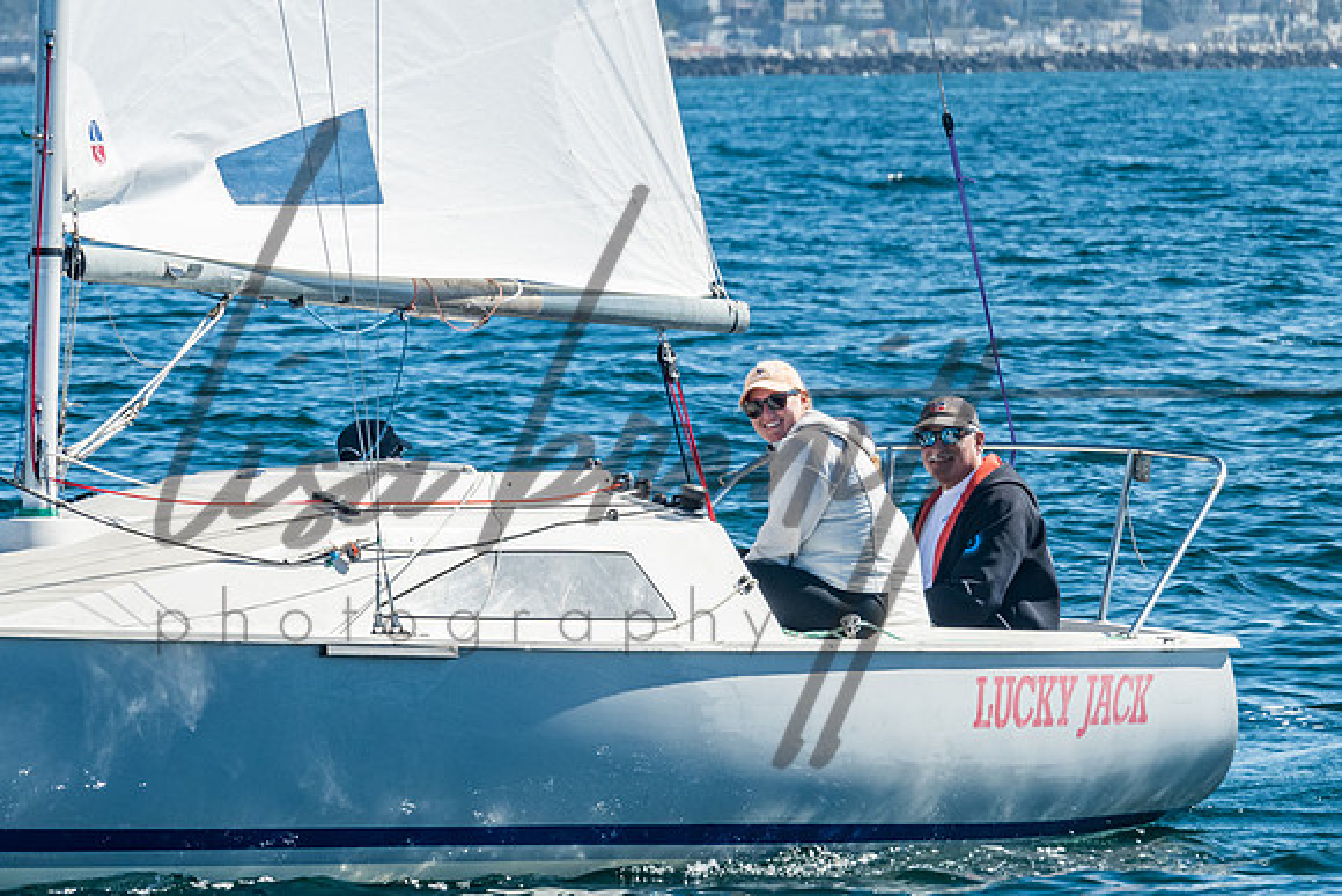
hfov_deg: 5.2
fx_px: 14692
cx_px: 847
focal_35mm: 394
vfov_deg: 3.5
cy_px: 361
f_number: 10
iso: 400
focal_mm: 200
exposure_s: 1/320
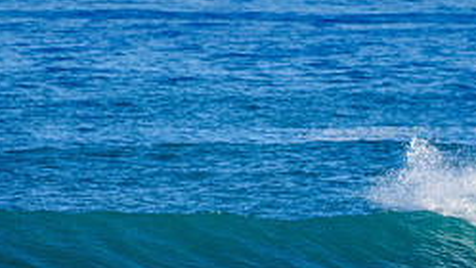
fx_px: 18867
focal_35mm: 1495
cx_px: 573
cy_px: 254
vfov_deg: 0.8
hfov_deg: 1.4
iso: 200
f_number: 5.6
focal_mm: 500
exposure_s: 1/2000
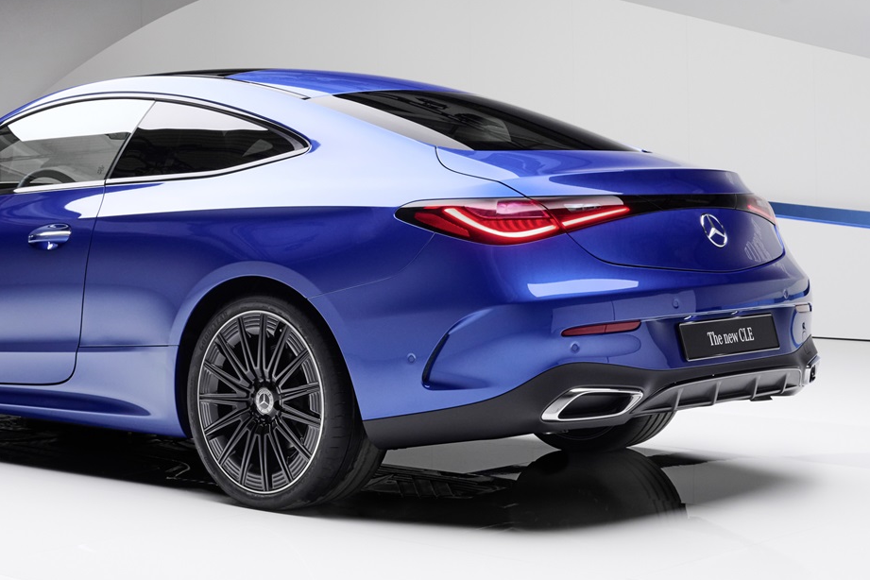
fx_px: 1837
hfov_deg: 26.5
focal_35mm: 76
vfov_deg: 17.9
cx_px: 278
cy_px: 192
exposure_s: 1/6
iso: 320
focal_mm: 35
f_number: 11
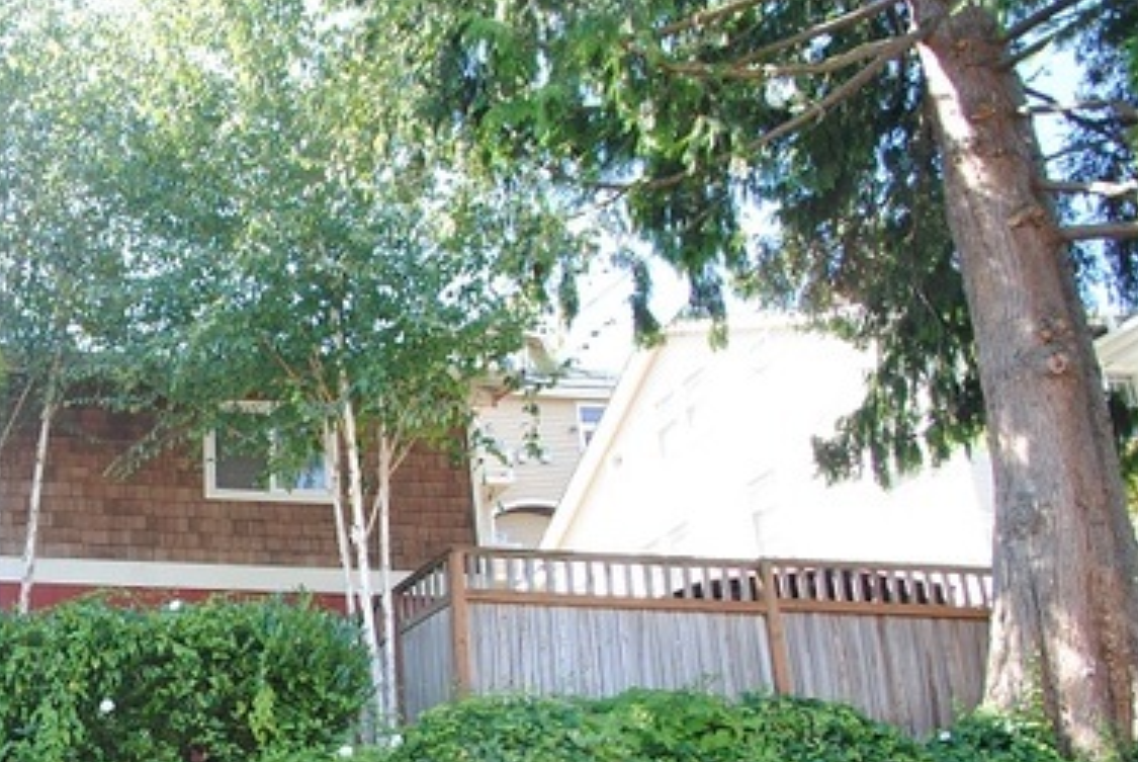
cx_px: 39
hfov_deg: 49.6
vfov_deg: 38.3
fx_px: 1013
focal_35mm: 32
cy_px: 689
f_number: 5.6
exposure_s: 1/125
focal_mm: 10
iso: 200
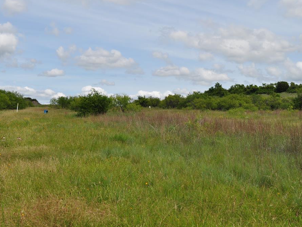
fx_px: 489
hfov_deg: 34.3
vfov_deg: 26.1
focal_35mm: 56
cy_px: 113
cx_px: 163
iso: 200
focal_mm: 34
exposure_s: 1/400
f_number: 11
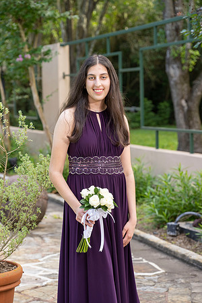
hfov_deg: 14.6
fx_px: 791
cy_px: 152
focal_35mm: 94
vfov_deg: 21.7
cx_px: 101
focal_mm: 94
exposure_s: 1/200
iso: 500
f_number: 5
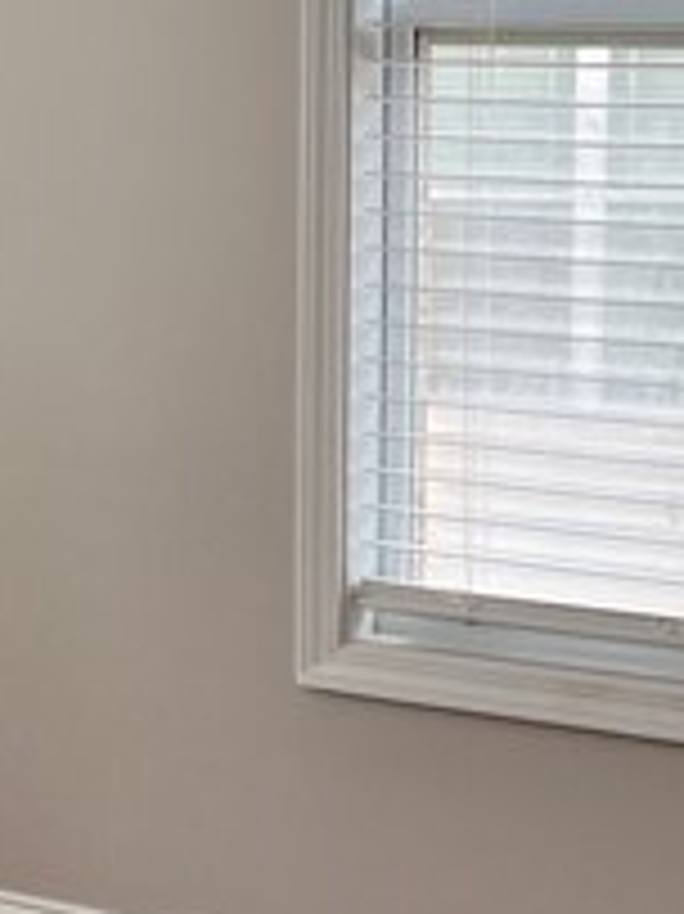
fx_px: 3455
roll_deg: +1.8
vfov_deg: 15.0
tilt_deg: -4.0
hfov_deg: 10.8
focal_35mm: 131
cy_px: 288
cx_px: -392
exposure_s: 1/120
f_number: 1.5
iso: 64
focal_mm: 5.7
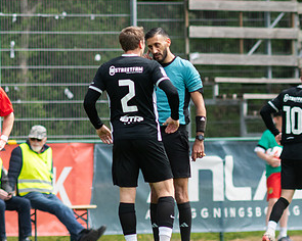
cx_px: 173
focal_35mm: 1167
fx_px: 10431
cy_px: 127
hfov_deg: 1.7
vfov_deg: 1.3
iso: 360
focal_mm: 300
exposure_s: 1/2500
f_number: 3.2
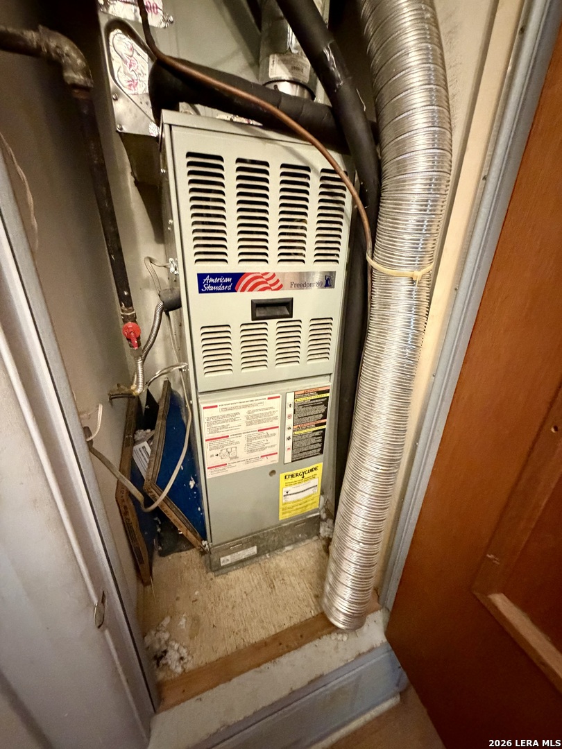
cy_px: 374
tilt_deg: -23.5
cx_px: 281
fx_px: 303
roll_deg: -0.8
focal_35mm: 14
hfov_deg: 85.7
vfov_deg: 102.1
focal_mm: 2.22
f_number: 2.2
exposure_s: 1/40
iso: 1250
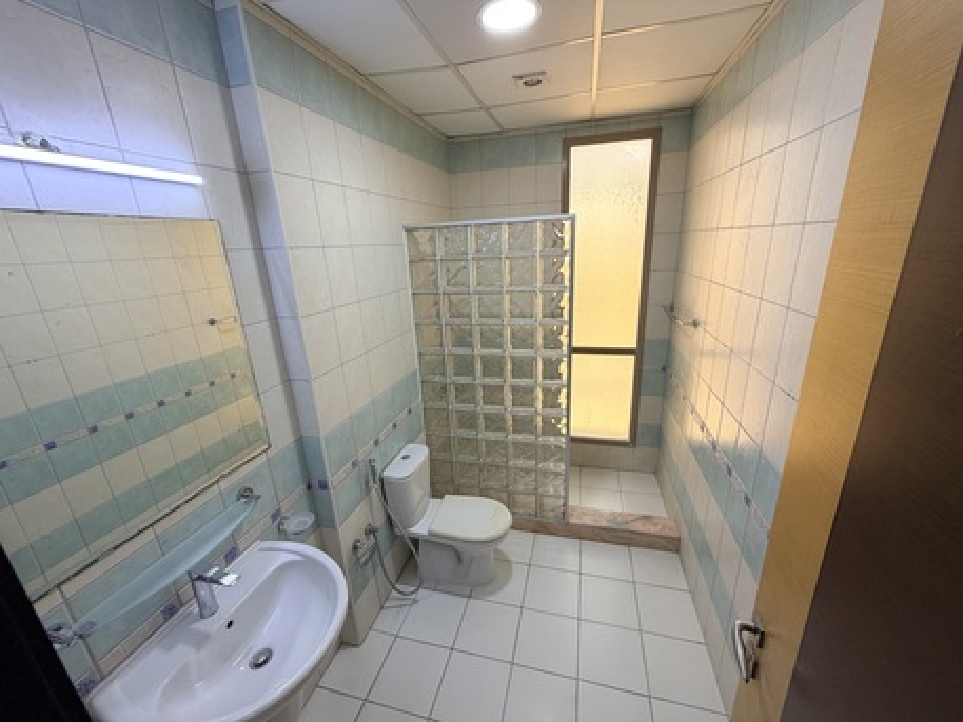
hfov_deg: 102.0
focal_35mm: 14
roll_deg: +2.7
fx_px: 390
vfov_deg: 85.7
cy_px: 361
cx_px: 482
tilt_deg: -16.5
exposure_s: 1/100
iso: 125
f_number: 2.2
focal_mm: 2.22
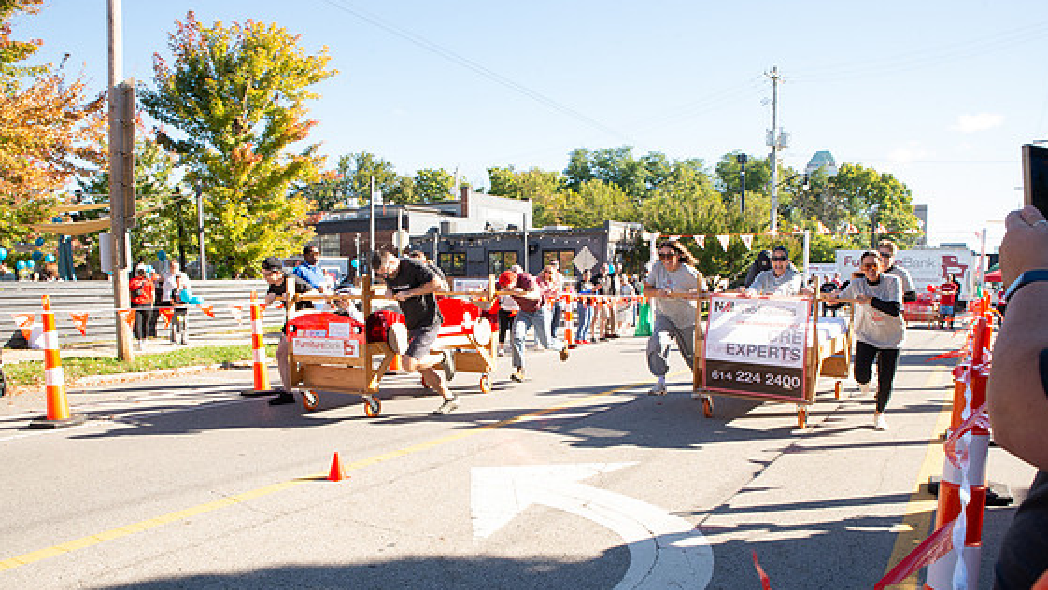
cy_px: 343
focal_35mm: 26
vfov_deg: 44.3
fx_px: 723
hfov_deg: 71.9
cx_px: 521
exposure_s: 1/200
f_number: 11
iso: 800
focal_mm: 24
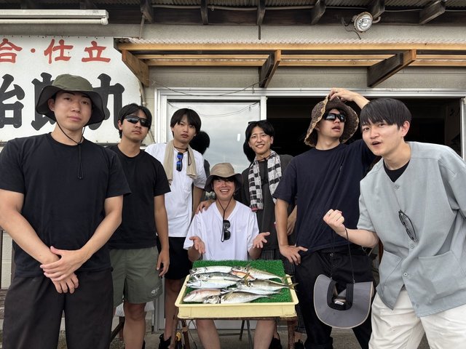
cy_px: 174
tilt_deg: +1.4
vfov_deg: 53.1
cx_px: 233
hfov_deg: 67.3
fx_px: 350
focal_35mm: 26
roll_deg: -0.1
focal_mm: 5.96
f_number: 1.6
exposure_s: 1/435
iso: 50
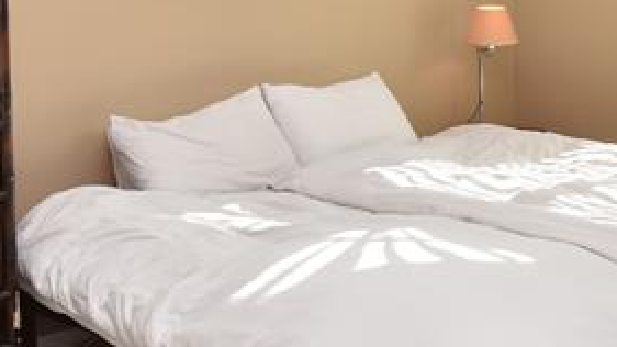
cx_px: 520
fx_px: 1063
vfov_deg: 18.1
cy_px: 8
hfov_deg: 31.3
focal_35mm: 65
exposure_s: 1/60
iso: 800
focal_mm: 17
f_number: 13
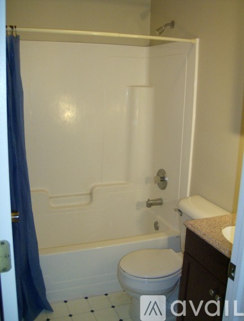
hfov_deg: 40.0
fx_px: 335
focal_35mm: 36
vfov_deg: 51.1
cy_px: 160
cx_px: 122
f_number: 2.8
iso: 200
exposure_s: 1/60
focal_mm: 6
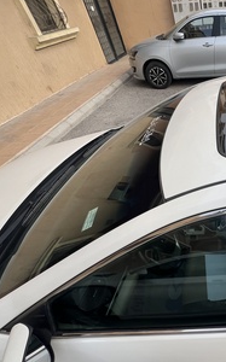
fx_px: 207
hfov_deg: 46.5
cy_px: 203
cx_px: 233
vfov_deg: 82.0
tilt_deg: -46.3
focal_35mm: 21
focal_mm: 1.57
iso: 32
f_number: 1.8
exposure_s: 1/677
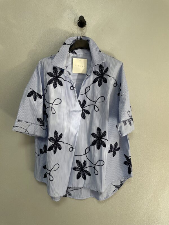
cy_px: 112
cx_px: 84
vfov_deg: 67.3
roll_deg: +0.3
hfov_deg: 53.1
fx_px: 169
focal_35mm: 26
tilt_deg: -4.0
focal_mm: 4.2
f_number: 1.6
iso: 50
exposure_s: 1/100
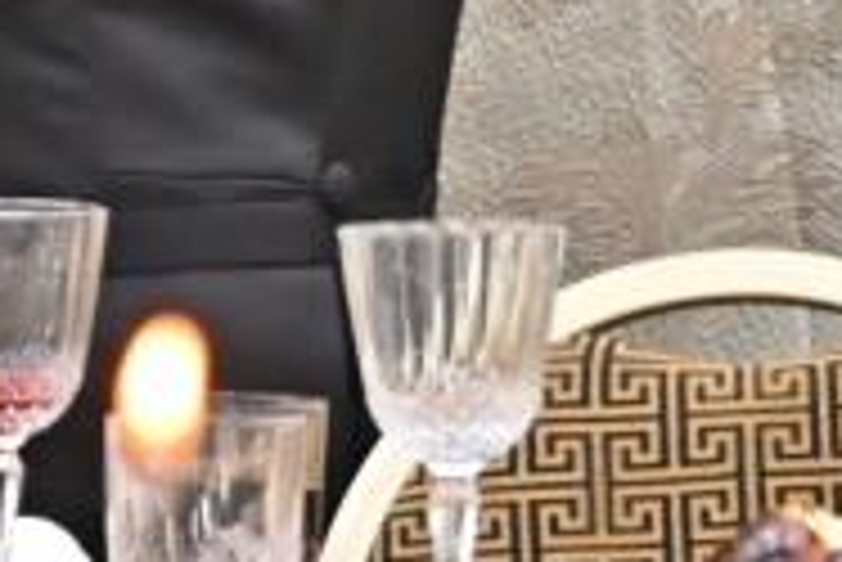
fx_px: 16642
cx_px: -630
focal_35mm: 711
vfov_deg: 1.9
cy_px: -591
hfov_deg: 2.9
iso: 800
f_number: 4
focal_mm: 87
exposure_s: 1/200
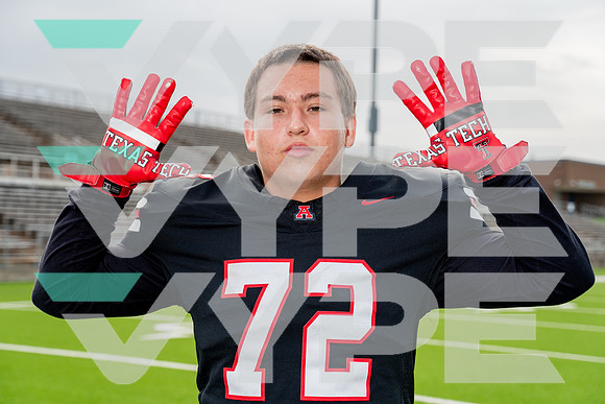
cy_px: 202
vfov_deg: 22.6
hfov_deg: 33.4
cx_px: 302
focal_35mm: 60
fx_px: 1009
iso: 100
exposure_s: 1/250
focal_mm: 60
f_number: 5
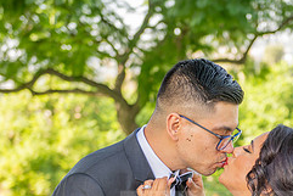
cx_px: 226
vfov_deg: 10.8
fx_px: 1018
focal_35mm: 125
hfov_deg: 16.3
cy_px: 220
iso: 200
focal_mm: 52
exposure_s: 1/200
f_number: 3.5
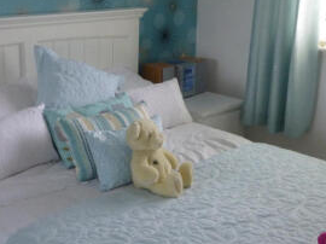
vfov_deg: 26.9
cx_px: 129
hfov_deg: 35.4
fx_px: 508
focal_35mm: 54
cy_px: 143
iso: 320
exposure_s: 1/60
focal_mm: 4.5
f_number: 3.1
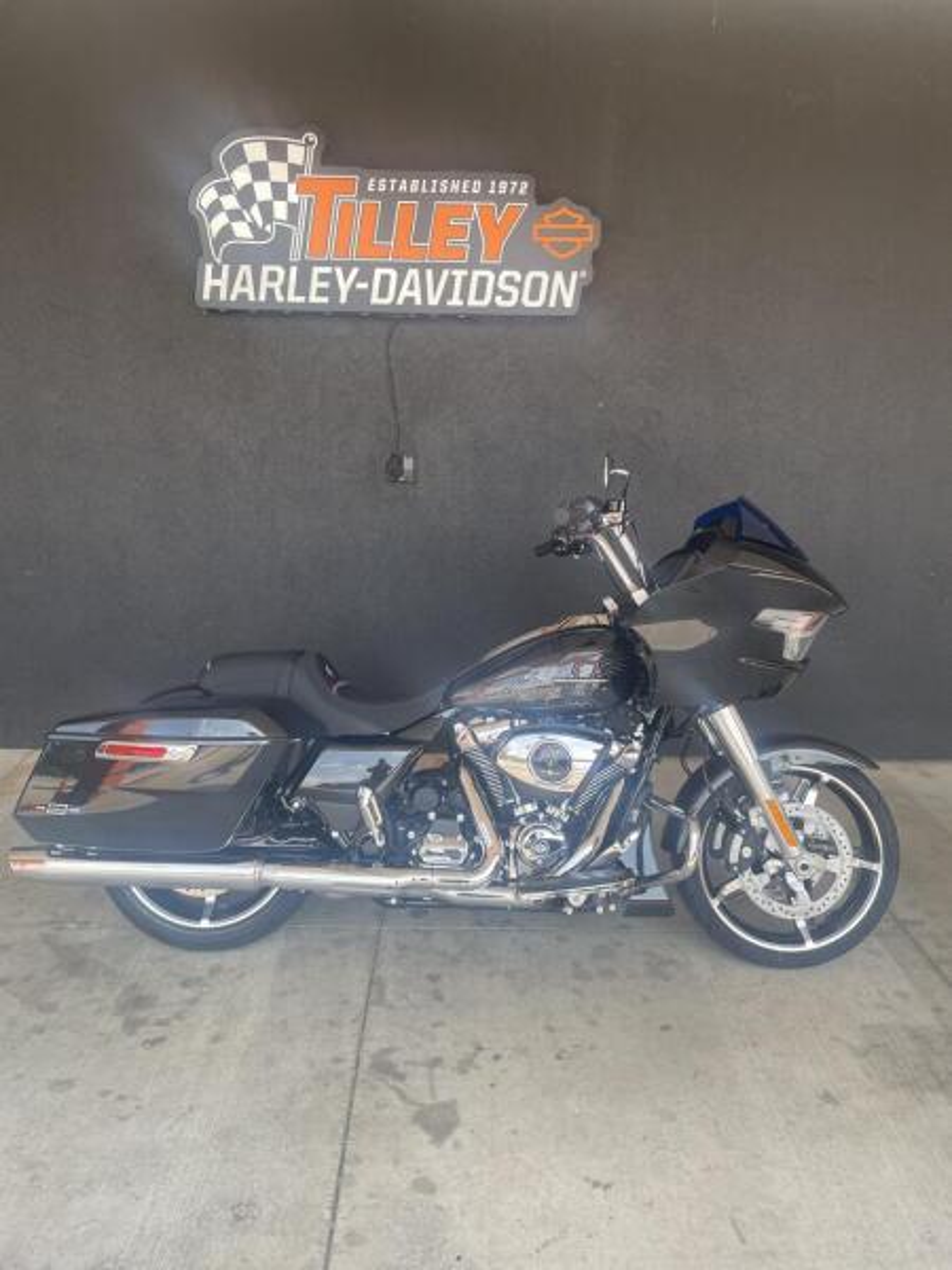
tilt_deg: -13.7
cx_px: 476
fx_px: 953
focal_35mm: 26
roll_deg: -0.8
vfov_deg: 67.3
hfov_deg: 53.1
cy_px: 635
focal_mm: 4.2
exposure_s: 1/355
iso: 32
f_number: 1.6
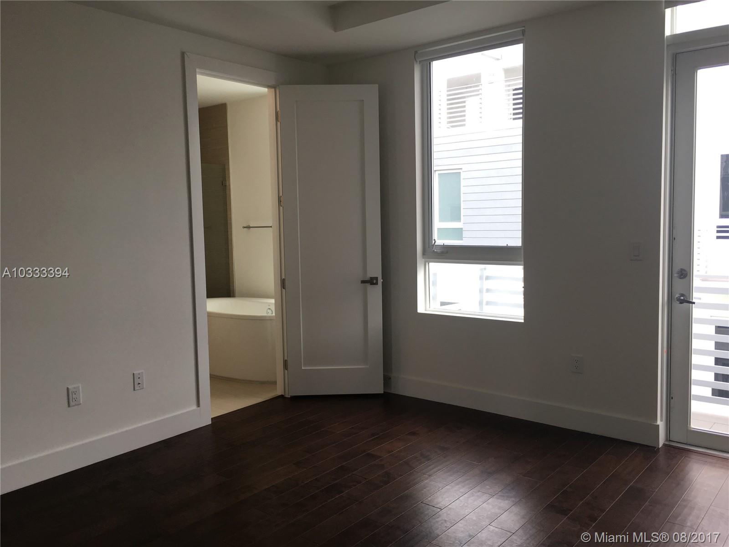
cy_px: 274
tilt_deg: -5.0
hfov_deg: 61.7
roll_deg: +1.1
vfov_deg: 48.2
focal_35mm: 29
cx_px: 364
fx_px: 611
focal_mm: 4.15
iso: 25
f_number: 2.2
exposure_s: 1/60
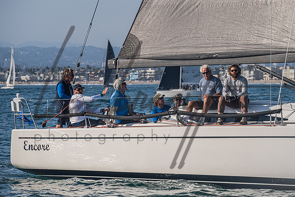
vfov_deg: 7.2
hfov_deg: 10.7
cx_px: 168
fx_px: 1568
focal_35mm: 191
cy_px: 82
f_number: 6.3
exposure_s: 1/1600
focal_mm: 155
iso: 400
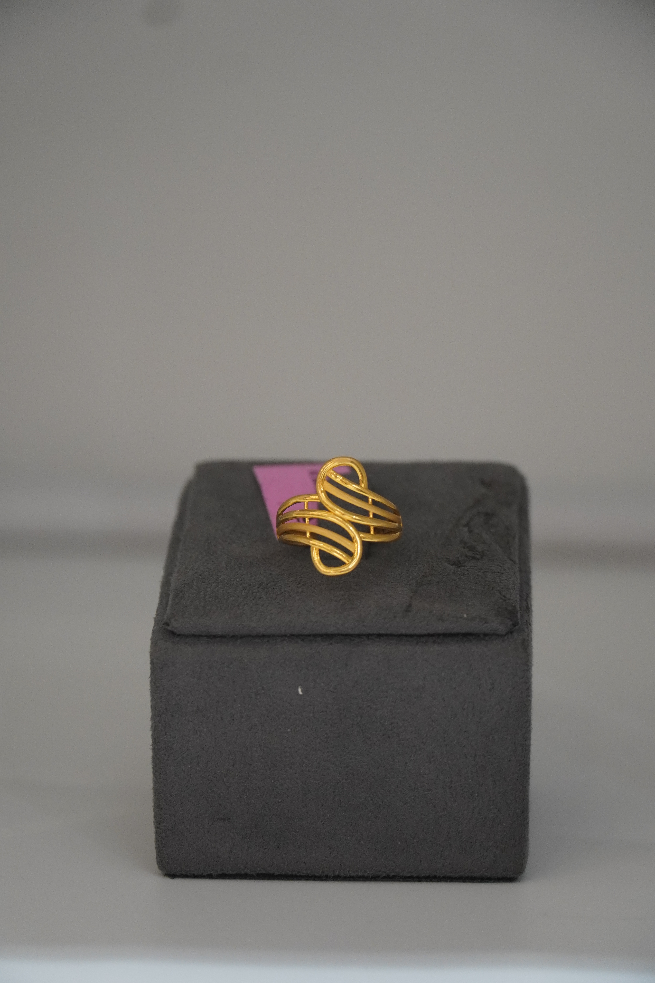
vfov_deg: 20.6
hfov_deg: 13.8
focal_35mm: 99
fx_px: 2702
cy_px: 492
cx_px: 328
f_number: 4
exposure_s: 1/125
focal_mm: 66
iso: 1000
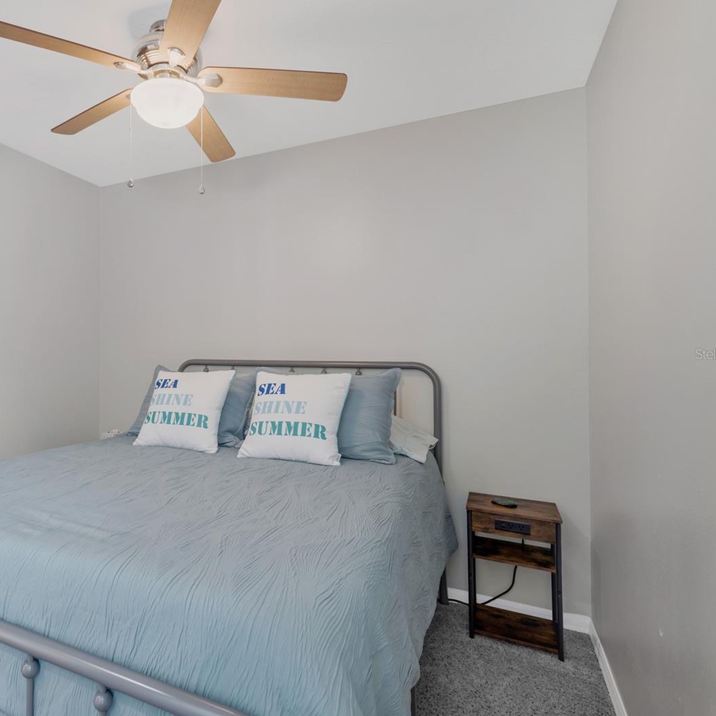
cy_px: 354
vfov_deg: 69.6
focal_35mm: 22
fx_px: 515
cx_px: 211
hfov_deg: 66.7
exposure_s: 1/8
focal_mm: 17
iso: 400
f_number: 5.6
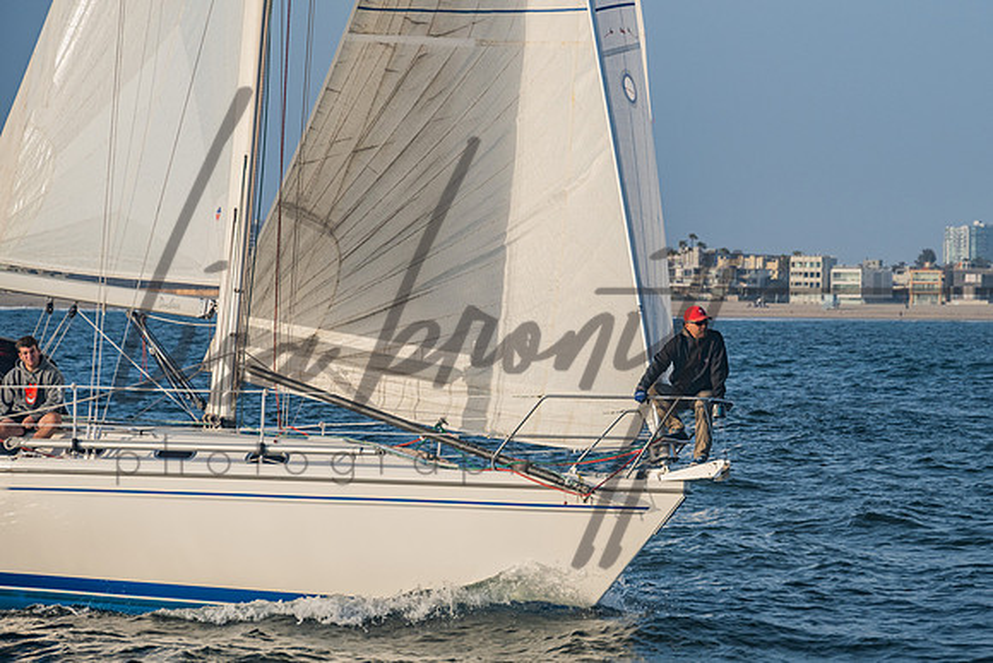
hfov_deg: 11.9
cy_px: 307
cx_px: 586
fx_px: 4760
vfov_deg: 8.0
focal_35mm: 173
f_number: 6.3
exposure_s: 1/1250
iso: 400
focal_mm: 145
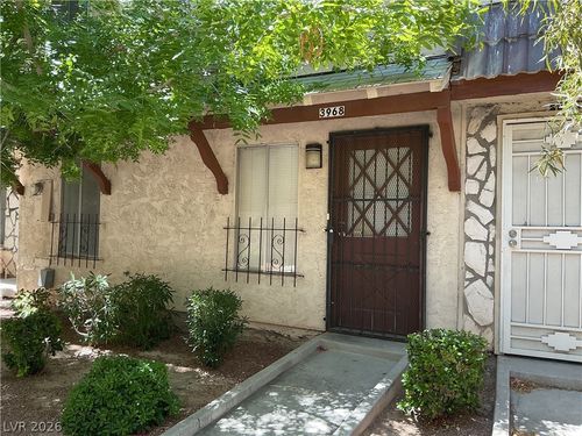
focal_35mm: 29
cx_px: 291
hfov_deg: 61.7
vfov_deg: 48.2
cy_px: 218
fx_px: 488
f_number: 1.8
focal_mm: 3
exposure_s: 1/120
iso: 20
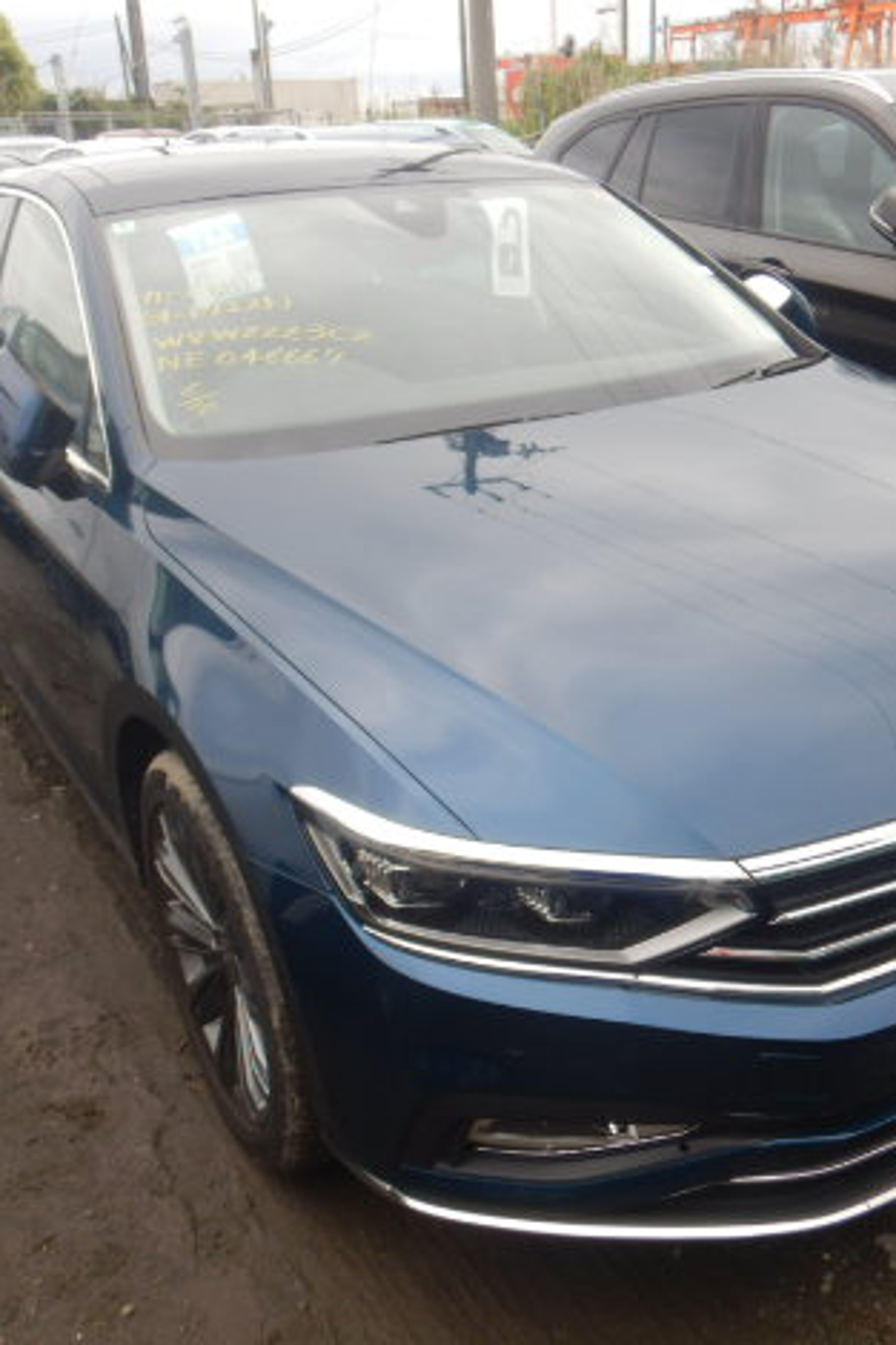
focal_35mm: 34
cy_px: 681
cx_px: 547
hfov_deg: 38.7
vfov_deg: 55.8
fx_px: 1270
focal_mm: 4.3
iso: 125
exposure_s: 1/160
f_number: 2.8
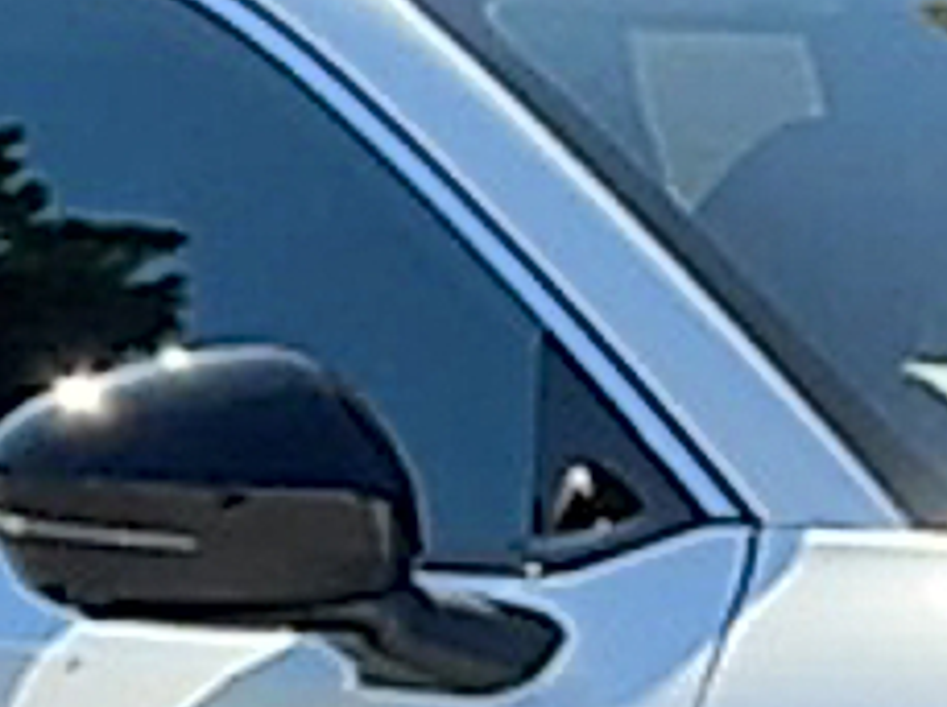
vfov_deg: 7.0
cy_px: 893
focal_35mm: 210
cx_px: 1166
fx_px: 5736
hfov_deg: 9.3
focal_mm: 3
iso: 25
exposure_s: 1/1055
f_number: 1.8
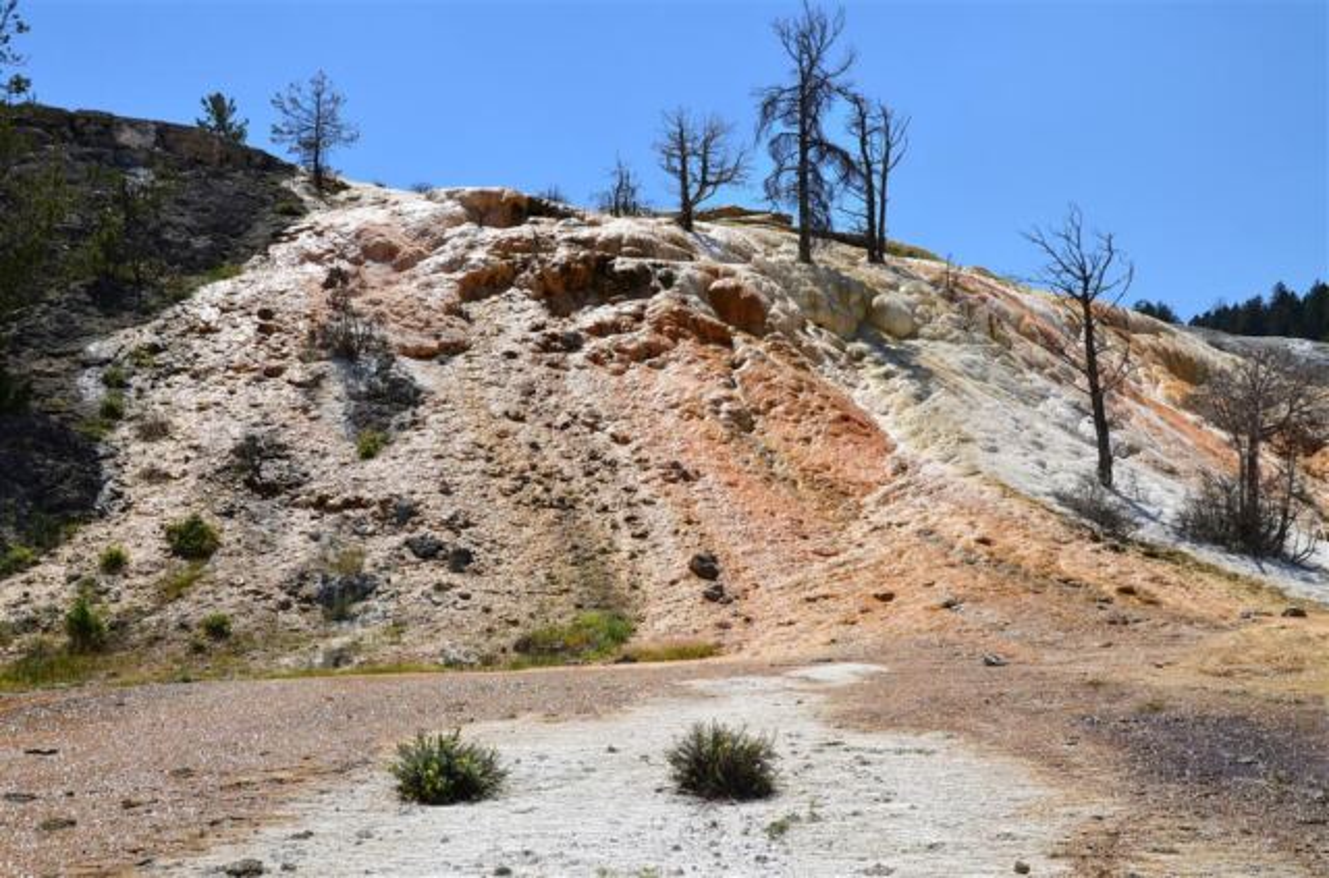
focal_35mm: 46
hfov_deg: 42.4
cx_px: 664
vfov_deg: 28.8
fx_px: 1712
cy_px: 439
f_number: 11
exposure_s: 1/500
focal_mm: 31
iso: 200
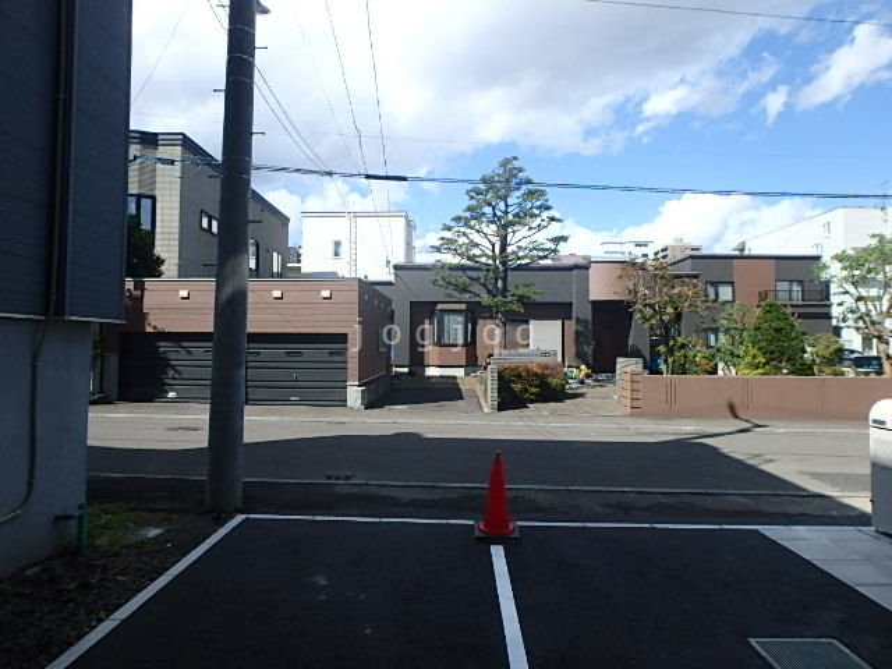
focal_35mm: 21
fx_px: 541
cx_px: 446
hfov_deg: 79.0
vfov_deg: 63.4
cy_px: 334
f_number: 3.5
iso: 125
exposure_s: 1/800
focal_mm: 3.7
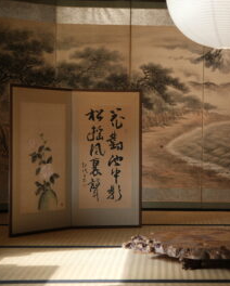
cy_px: 144
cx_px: 192
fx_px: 603
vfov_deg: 26.7
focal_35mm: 71
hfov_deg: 21.3
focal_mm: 33
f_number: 1.4
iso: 250
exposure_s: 1/250
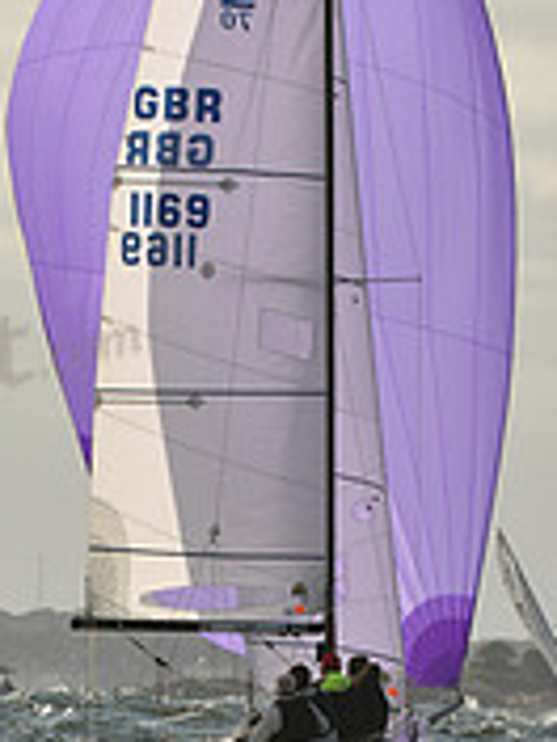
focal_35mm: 635
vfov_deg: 3.1
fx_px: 13624
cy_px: 122
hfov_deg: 2.3
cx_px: 361
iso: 320
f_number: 10
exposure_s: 1/1250
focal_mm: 200
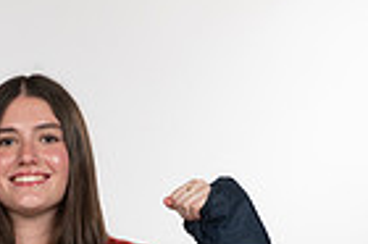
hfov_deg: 9.1
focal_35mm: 225
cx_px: 8
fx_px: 2297
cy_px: 575
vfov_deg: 5.9
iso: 200
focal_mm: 70
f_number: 5.6
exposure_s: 1/250
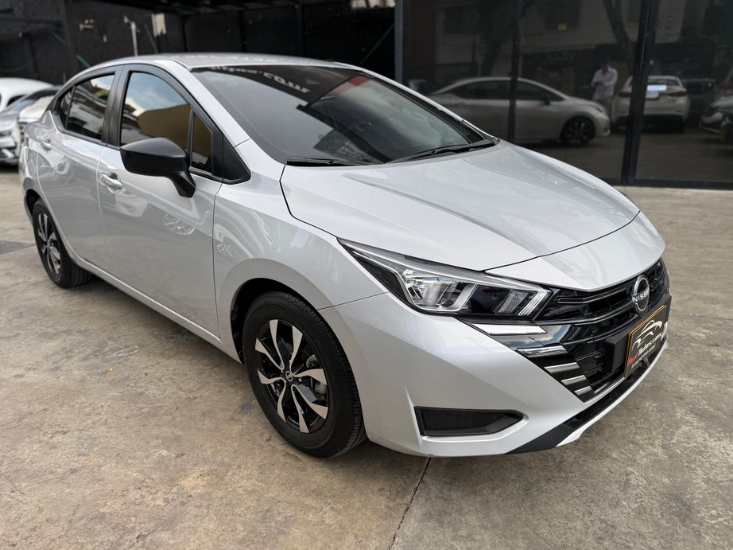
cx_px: 374
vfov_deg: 54.9
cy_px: 269
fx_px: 529
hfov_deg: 69.4
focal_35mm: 25
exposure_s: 1/677
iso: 80
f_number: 1.78
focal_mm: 6.76
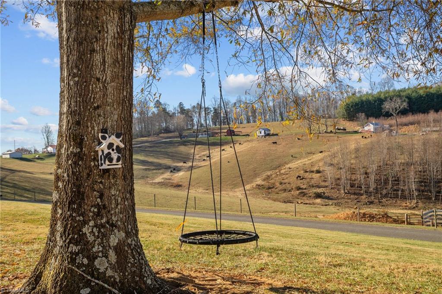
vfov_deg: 37.8
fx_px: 429
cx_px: 221
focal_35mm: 35
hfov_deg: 54.5
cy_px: 147
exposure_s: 1/500
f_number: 10
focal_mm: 35
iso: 250
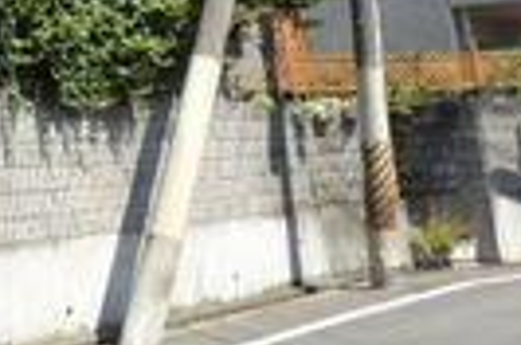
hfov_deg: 24.2
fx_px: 1141
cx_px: -43
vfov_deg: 15.5
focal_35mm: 79
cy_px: -210
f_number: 4.5
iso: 100
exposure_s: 1/500
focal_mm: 4.3
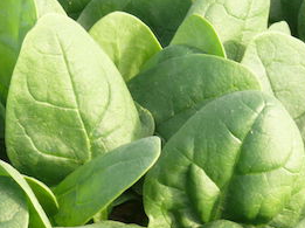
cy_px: 133
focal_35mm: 307
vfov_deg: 4.8
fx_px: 2701
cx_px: 49
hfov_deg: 6.5
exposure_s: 1/60
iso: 200
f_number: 9
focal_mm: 33.8
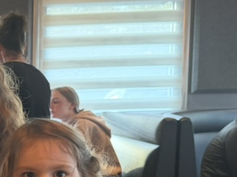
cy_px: 164
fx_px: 479
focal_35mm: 70
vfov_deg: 20.5
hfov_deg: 24.1
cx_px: -78
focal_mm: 6.76
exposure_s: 1/60
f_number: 1.78
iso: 500
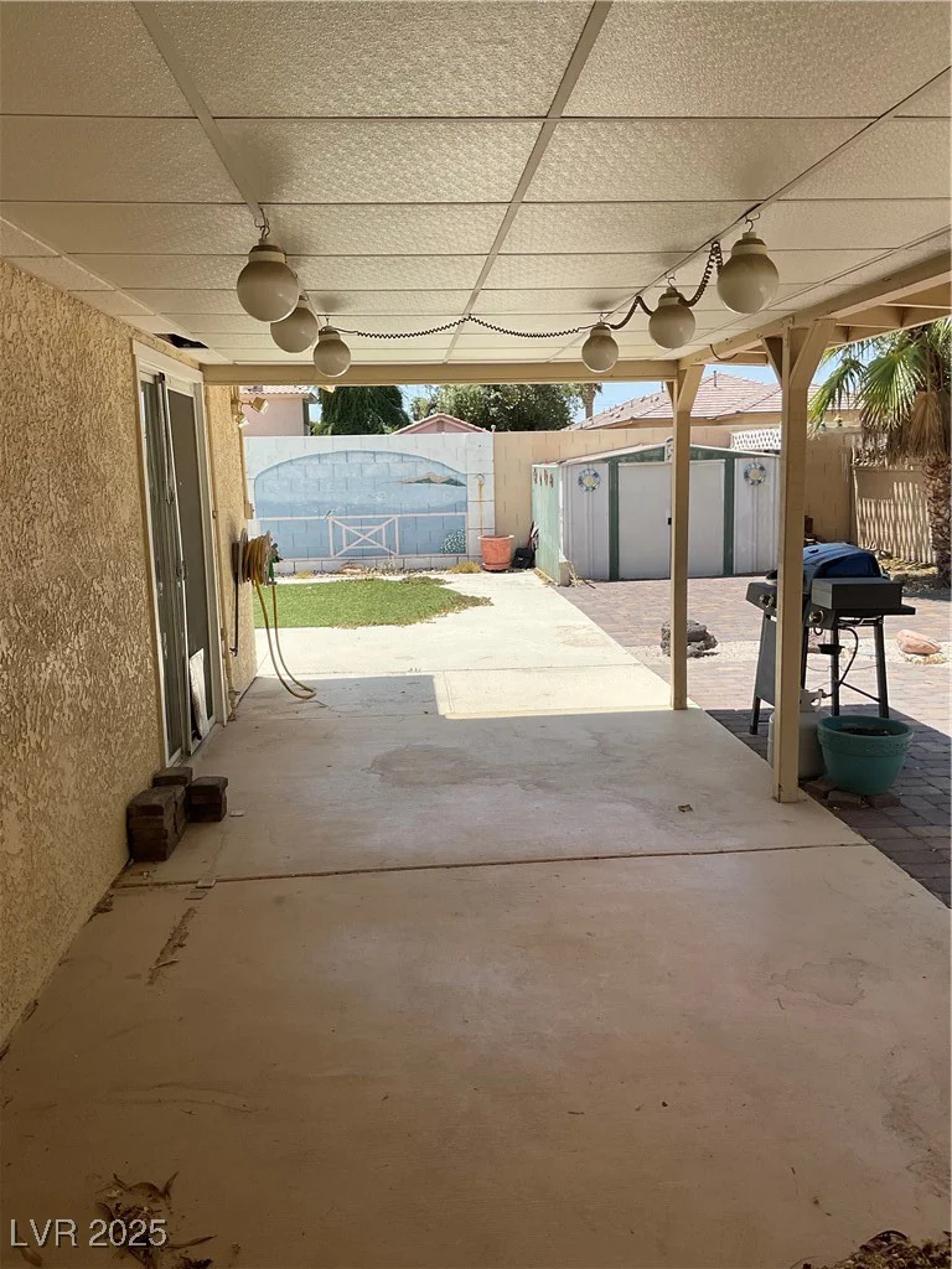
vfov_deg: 61.7
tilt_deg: -10.0
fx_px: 1063
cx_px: 476
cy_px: 634
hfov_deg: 48.2
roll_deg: +1.3
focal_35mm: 29
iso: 16
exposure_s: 1/1279
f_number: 1.8
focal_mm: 3
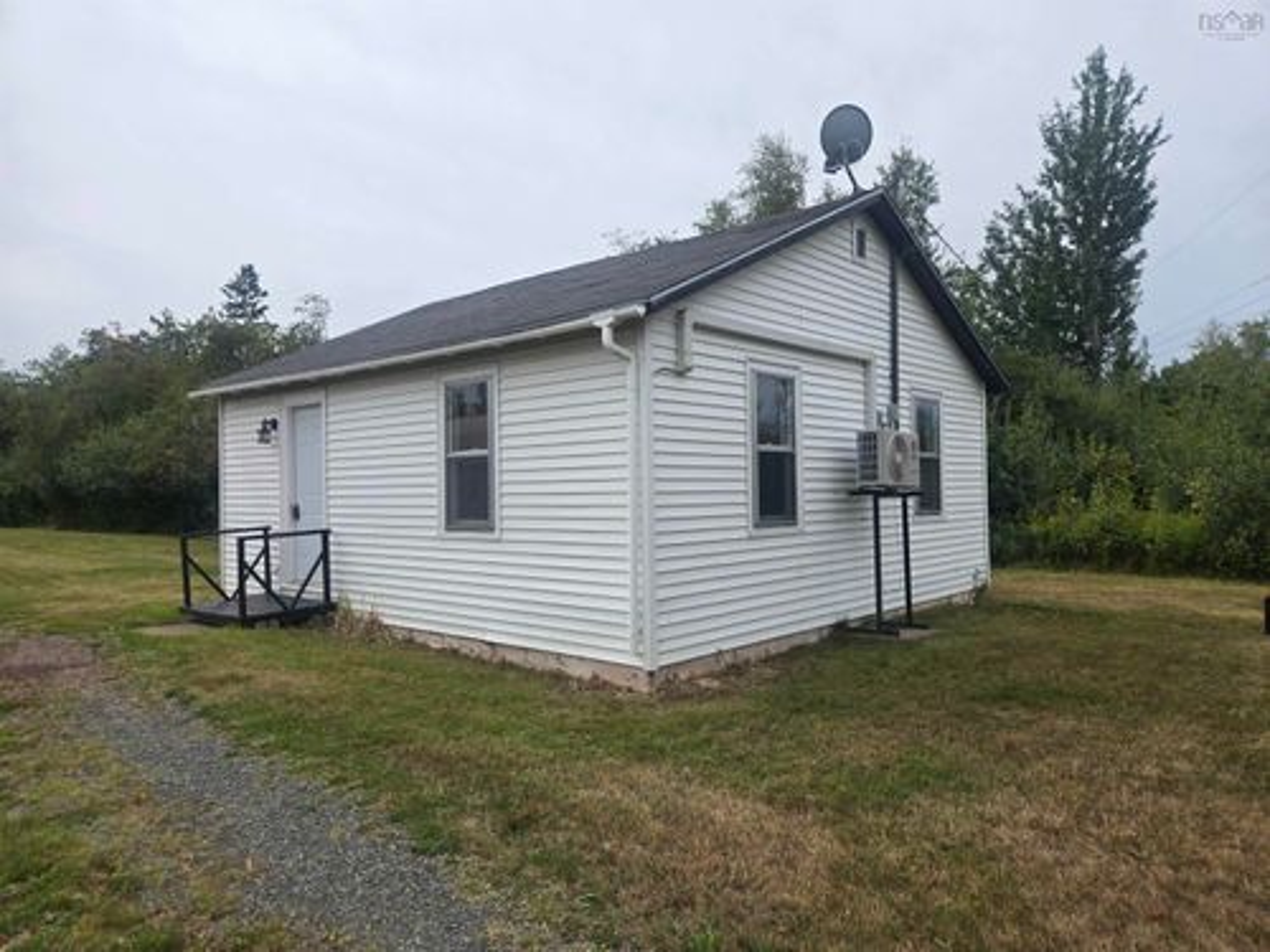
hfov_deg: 73.9
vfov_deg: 58.9
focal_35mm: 23
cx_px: 635
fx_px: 844
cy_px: 476
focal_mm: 5.4
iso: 25
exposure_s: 1/1920
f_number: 1.8
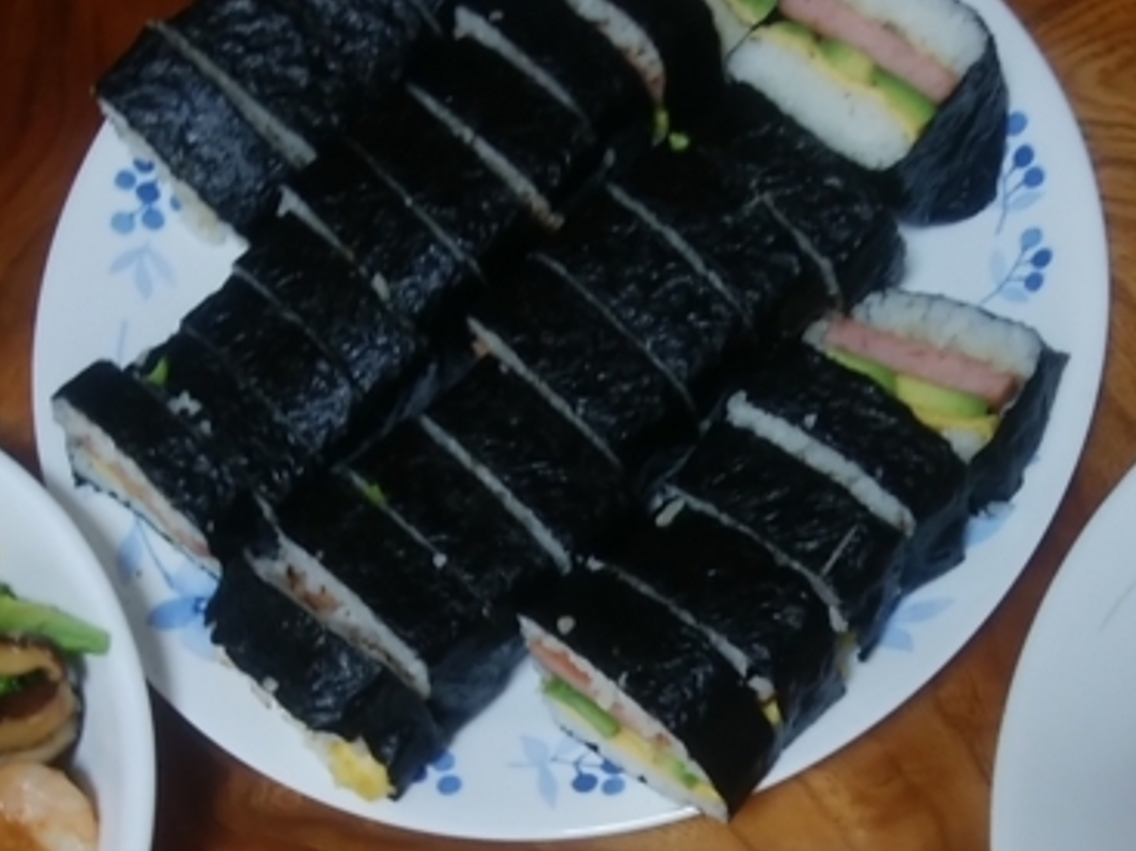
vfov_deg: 28.9
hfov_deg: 39.6
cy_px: 789
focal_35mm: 48
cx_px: 635
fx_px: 1575
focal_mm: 3
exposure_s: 1/25
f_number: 2
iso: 50
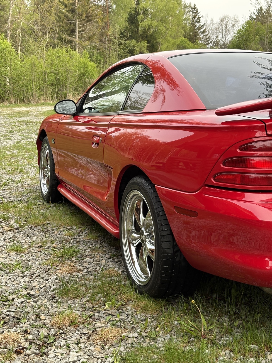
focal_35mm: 52
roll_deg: +1.3
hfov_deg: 28.0
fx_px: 545
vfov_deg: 36.8
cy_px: 182
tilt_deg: -8.4
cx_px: 136
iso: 40
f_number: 1.6
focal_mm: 5.96
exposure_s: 1/121
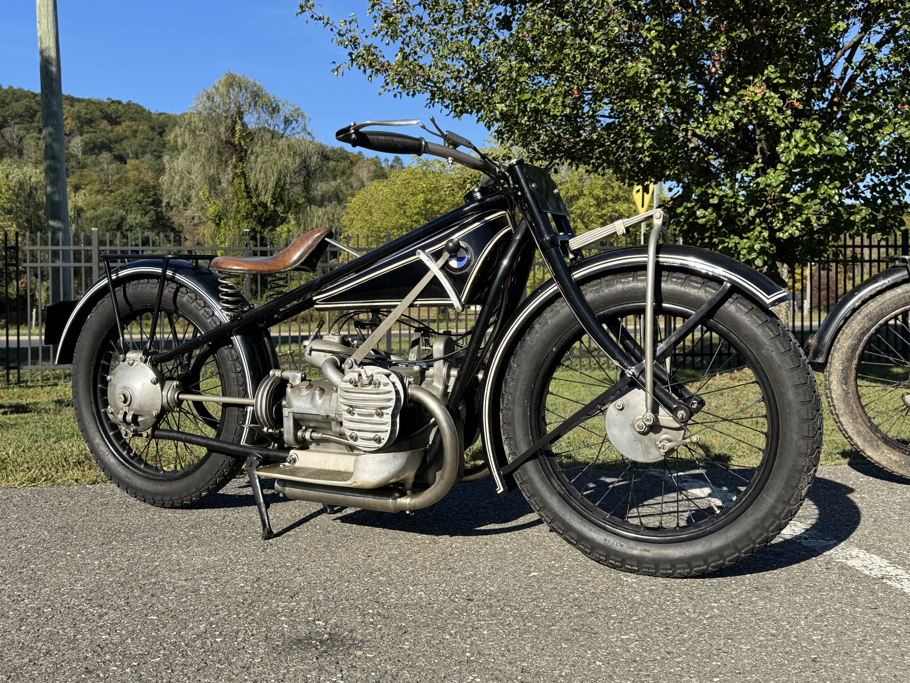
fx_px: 920
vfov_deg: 40.7
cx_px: 455
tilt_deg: -1.3
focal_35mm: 35
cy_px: 342
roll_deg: +0.1
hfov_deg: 52.6
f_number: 1.78
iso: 80
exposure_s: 1/2506
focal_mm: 6.76
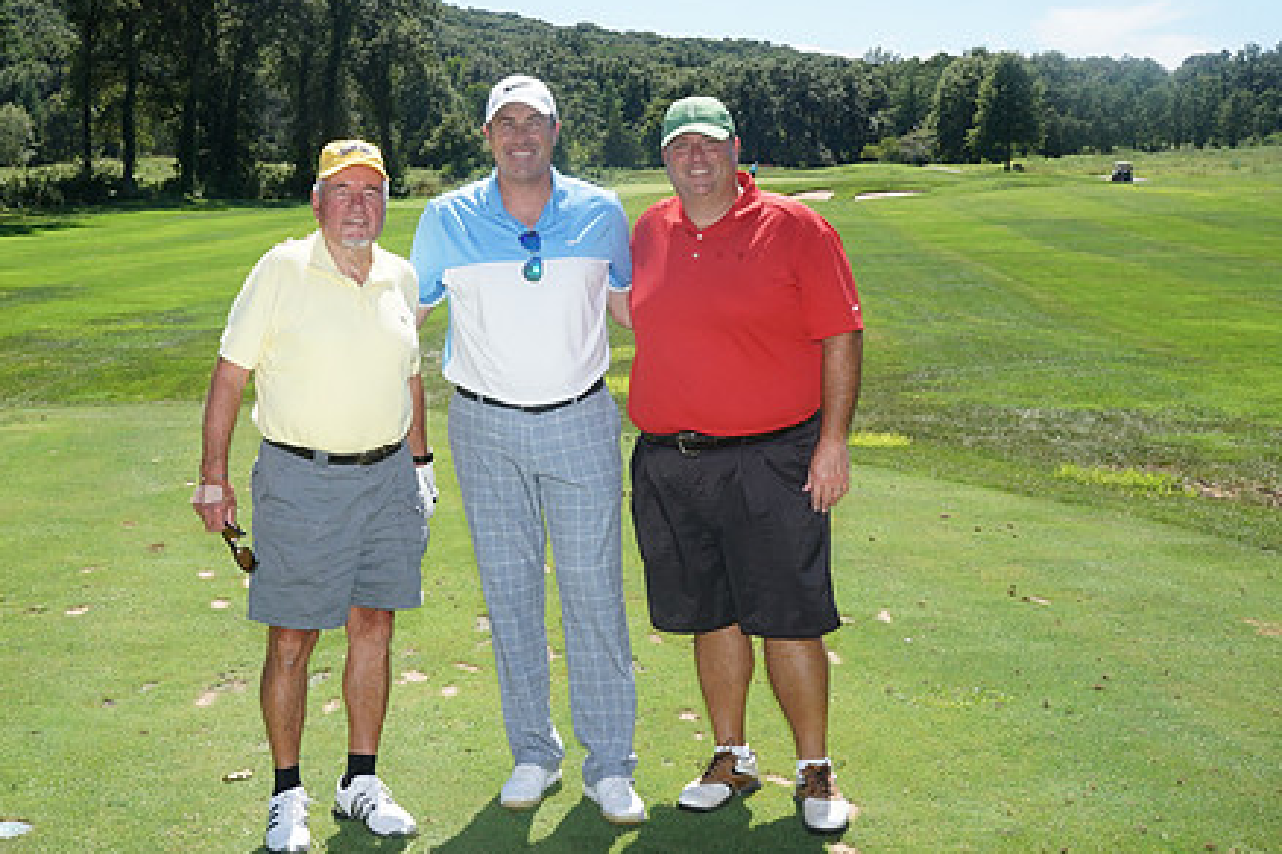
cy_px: 431
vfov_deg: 27.5
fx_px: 1745
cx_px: 521
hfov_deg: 40.2
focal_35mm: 49
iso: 800
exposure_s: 1/250
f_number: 18
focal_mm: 37
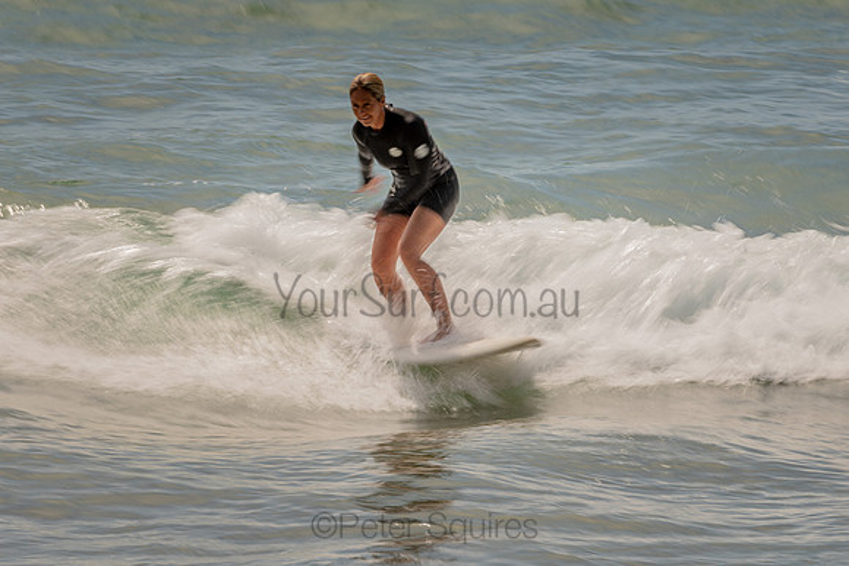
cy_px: 247
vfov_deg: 2.2
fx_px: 14460
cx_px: 371
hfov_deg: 3.4
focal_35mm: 613
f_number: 22
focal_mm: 500
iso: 64
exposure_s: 1/20
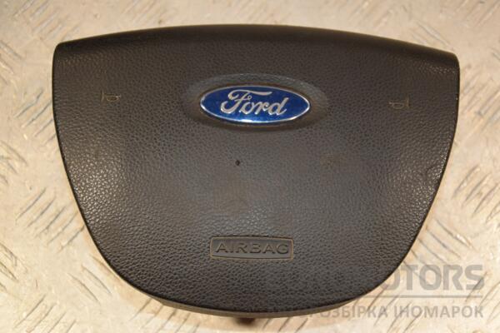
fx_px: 937
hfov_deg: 29.9
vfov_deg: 20.2
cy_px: 166
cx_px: 250
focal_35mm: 68
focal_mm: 45
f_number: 4.8
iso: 800
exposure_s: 1/200
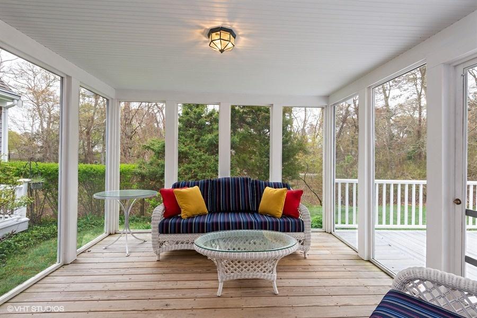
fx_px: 212
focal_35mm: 16
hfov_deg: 96.7
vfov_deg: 73.7
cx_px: 238
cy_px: 159
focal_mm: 16
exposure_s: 1/80
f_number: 8
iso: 200
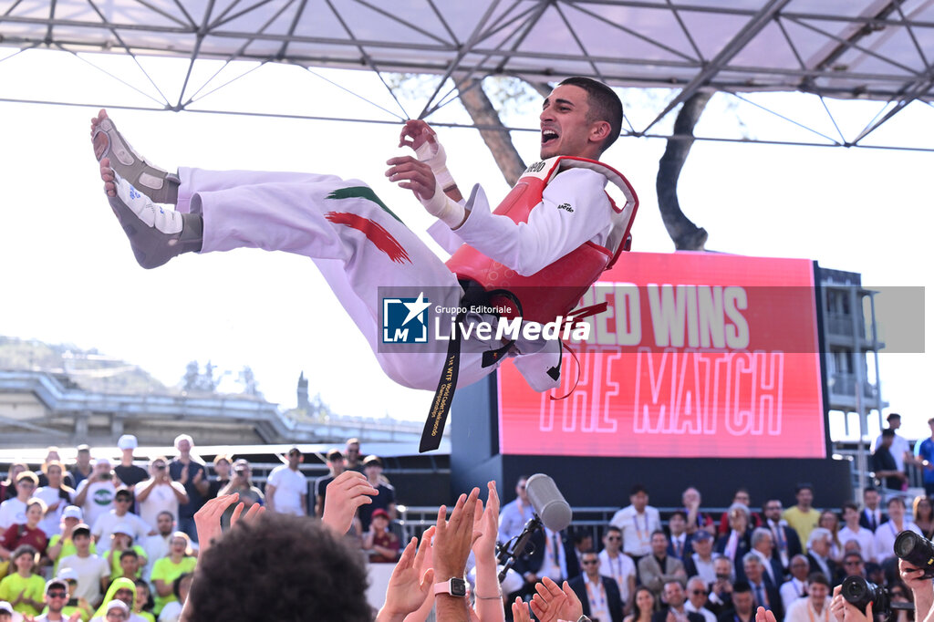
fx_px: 1815
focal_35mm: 70
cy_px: 311
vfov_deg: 19.4
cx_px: 467
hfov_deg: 28.9
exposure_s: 1/2000
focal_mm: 70
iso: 2000
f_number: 5.6
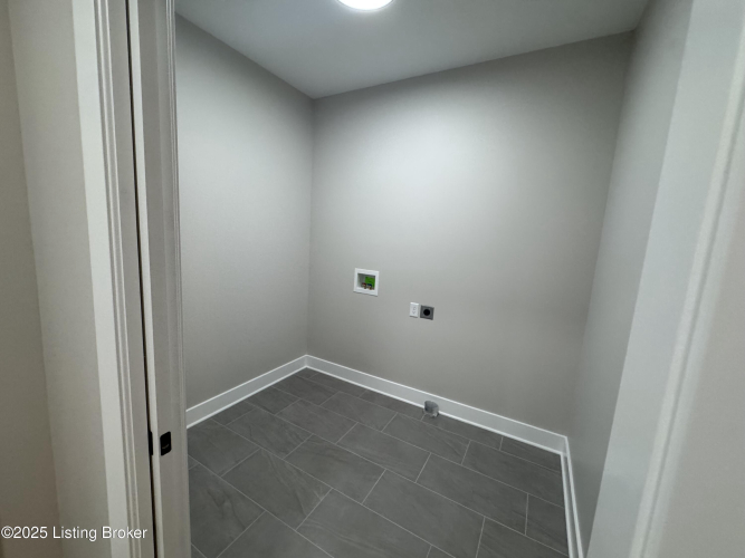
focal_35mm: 14
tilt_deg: -9.4
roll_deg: -2.0
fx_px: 301
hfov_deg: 102.1
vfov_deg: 85.7
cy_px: 279
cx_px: 372
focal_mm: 2.22
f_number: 2.2
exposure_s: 1/120
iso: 320
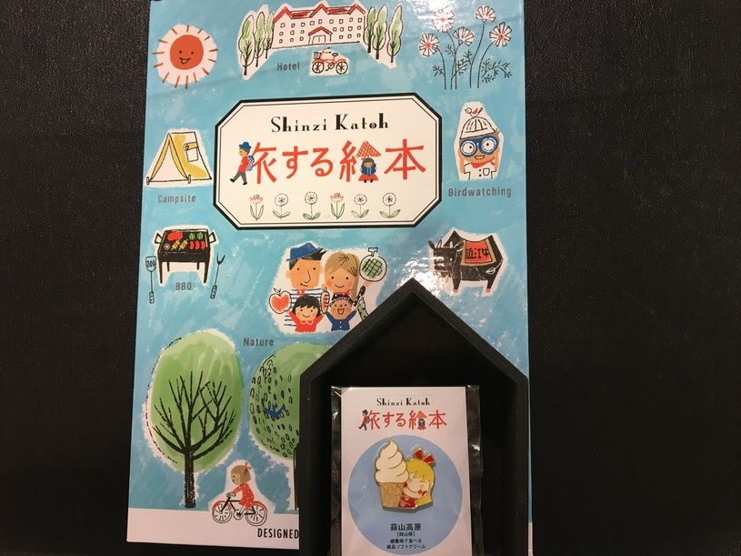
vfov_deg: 48.2
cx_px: 370
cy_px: 278
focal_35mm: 29
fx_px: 621
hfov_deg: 61.7
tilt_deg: -84.6
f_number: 2.2
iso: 64
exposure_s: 1/33
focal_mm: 4.15
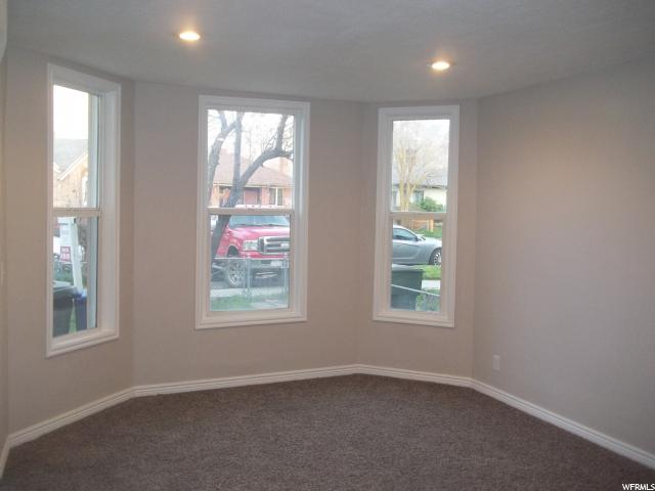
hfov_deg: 56.8
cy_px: 246
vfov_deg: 44.2
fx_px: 606
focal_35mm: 32
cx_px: 328
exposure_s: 1/50
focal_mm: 5.7
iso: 160
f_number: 2.9
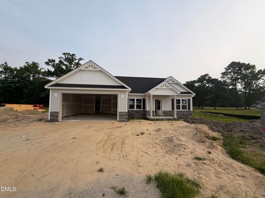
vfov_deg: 85.7
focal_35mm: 14
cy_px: 99
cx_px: 132
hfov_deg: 102.1
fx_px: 107
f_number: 2.2
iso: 25
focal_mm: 2.22
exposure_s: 1/770
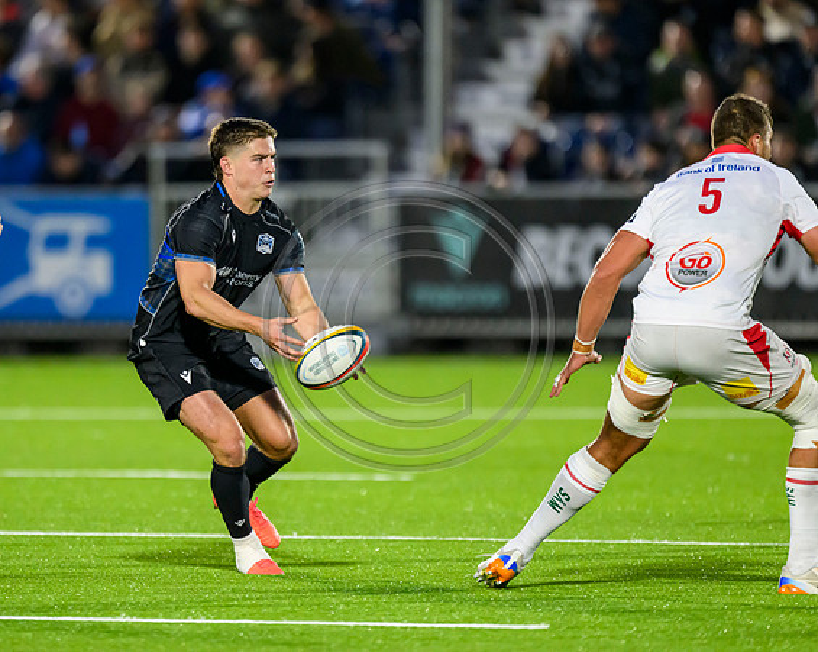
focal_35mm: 735
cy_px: 271
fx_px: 17772
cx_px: 247
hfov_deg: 2.6
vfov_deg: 2.1
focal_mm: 560
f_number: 4
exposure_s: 1/1250
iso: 5000
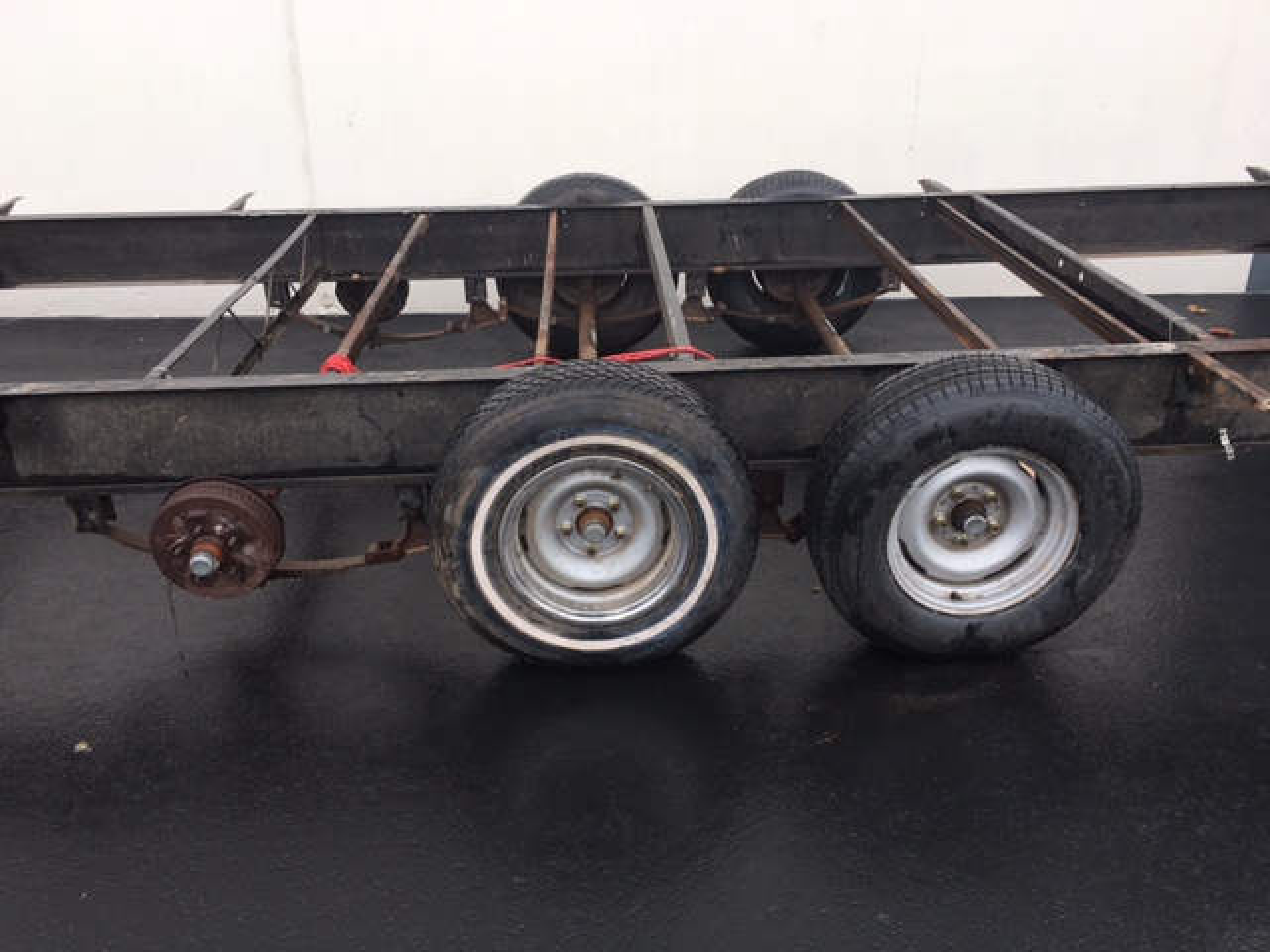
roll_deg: -0.6
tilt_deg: -21.8
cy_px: 476
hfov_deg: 61.7
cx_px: 635
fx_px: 1064
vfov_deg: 48.2
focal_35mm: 29
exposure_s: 1/120
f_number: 2.2
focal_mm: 4.15
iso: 25
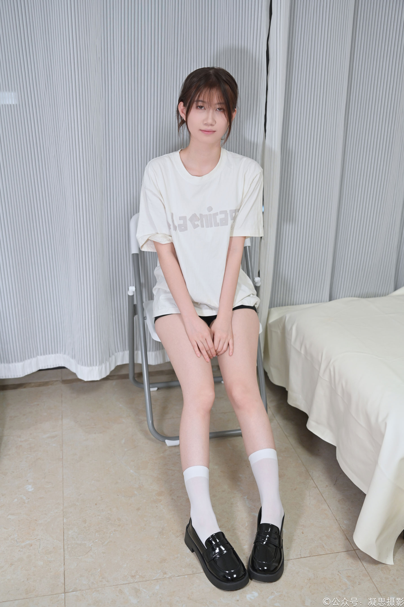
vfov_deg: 49.6
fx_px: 656
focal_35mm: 39
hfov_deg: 34.2
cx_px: 202
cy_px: 304
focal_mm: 39
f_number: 2.8
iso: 1100
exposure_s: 1/100
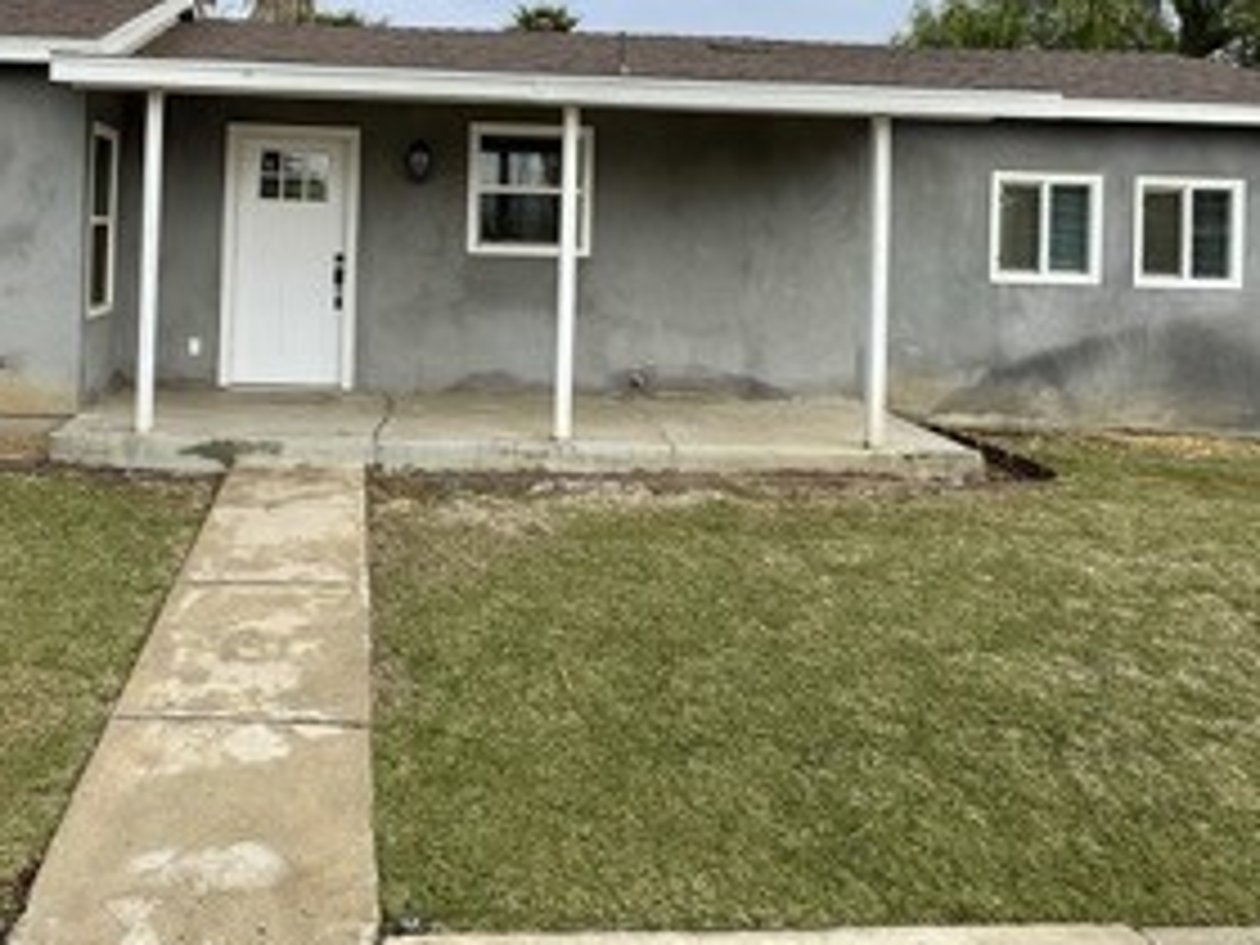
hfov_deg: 55.6
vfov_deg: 42.5
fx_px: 1165
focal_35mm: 32
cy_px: 212
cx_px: 414
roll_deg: -1.4
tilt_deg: +1.8
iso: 50
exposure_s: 1/889
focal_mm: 2.22
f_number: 2.2
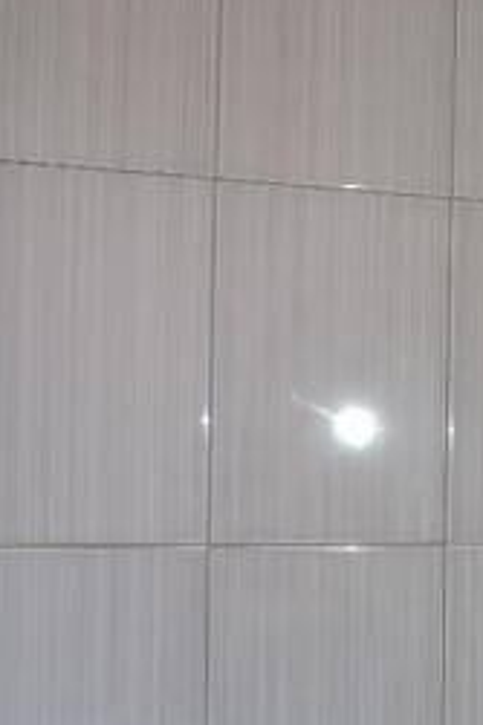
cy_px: 458
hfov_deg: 19.6
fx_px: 1169
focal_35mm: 58
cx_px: 765
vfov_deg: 34.3
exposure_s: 1/30
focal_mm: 4.3
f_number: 3
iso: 80
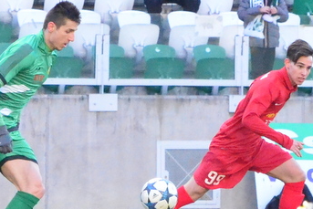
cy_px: 142
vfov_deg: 1.9
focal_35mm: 735
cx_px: 57
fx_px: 6393
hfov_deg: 2.8
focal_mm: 140
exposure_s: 1/2500
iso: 6400
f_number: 5.6
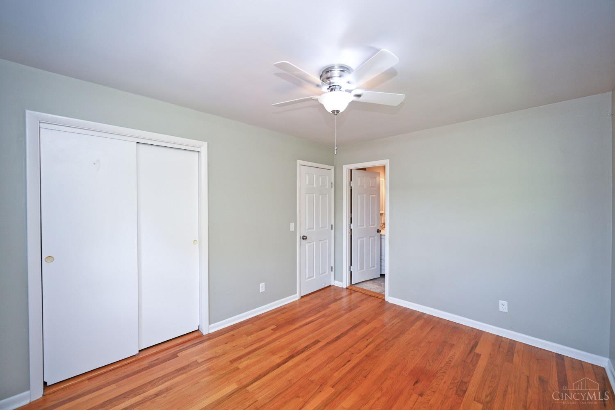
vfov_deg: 81.2
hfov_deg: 104.3
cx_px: 308
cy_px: 205
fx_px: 239
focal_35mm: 14
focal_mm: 14
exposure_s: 1/60
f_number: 4
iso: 560
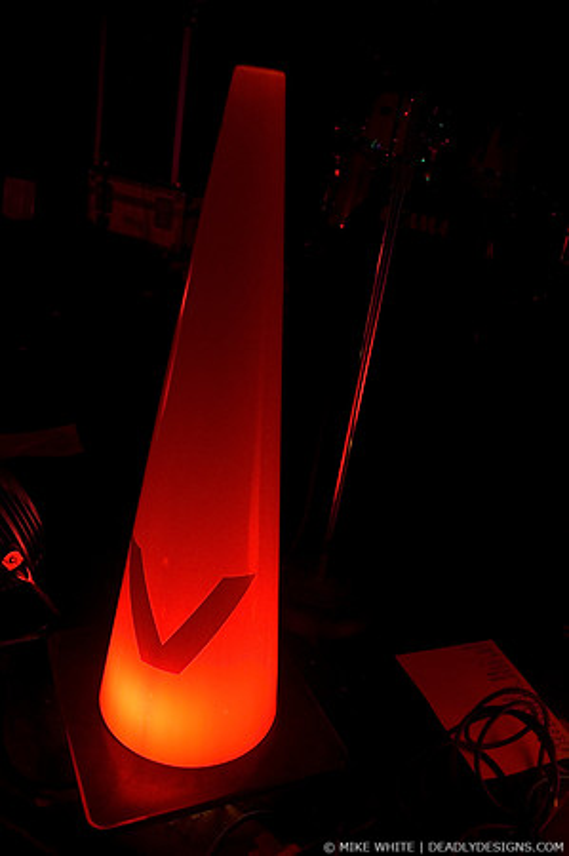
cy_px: 428
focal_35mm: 30
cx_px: 284
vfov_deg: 62.0
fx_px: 713
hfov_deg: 43.5
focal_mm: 20
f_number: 3.2
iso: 800
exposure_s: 1/60
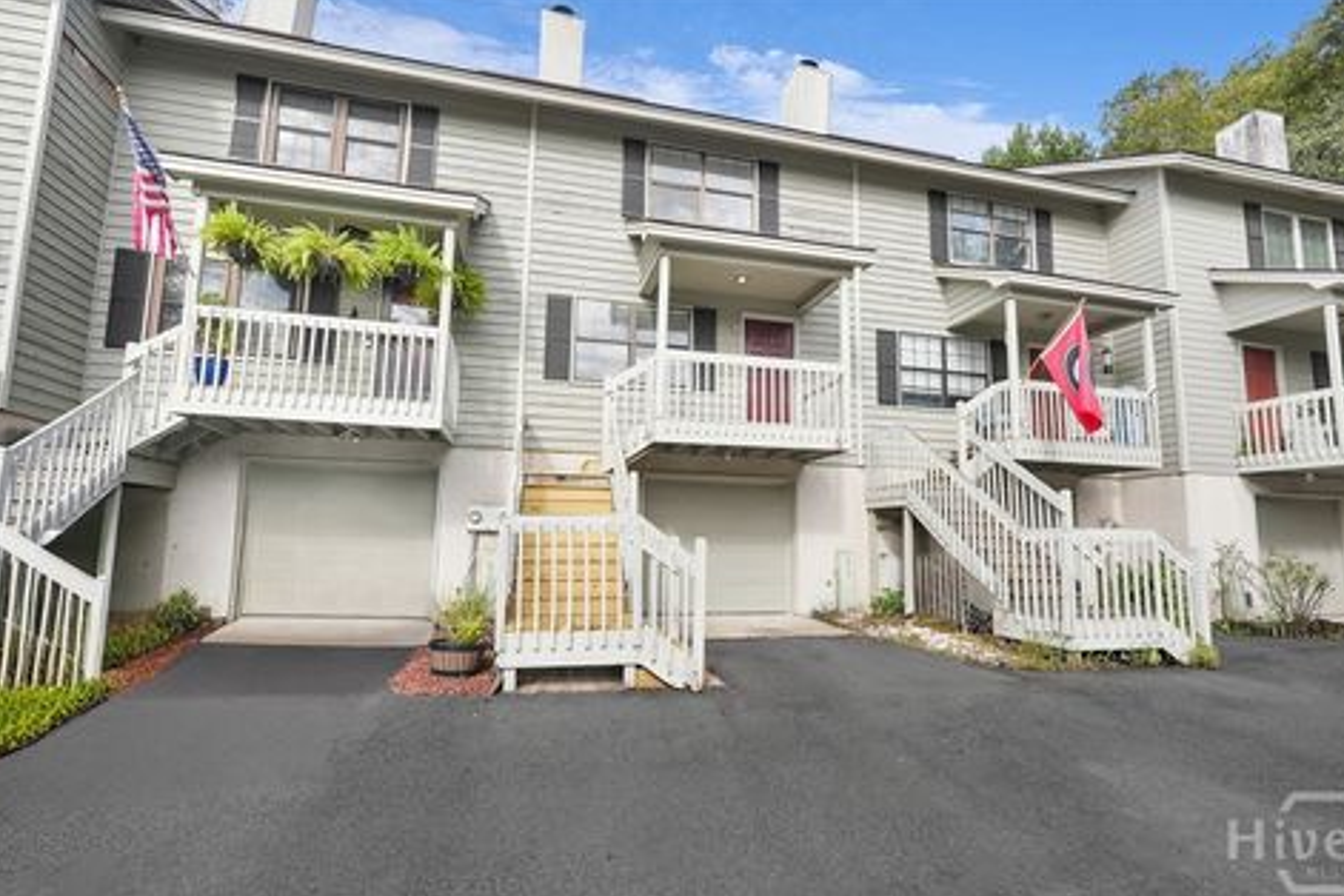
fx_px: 635
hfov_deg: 93.3
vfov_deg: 70.4
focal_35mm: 17
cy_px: 462
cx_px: 685
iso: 320
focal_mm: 16
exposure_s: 1/160
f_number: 9
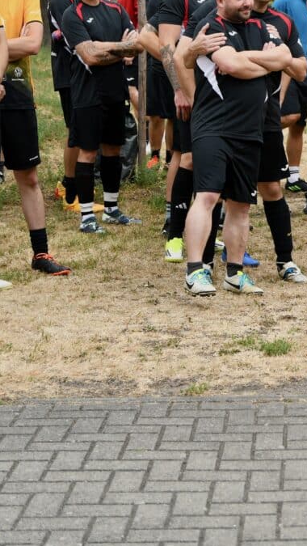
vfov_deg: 19.3
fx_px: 1562
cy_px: 15
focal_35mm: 108
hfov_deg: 10.8
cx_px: 465
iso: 180
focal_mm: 34
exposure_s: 1/800
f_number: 2.8
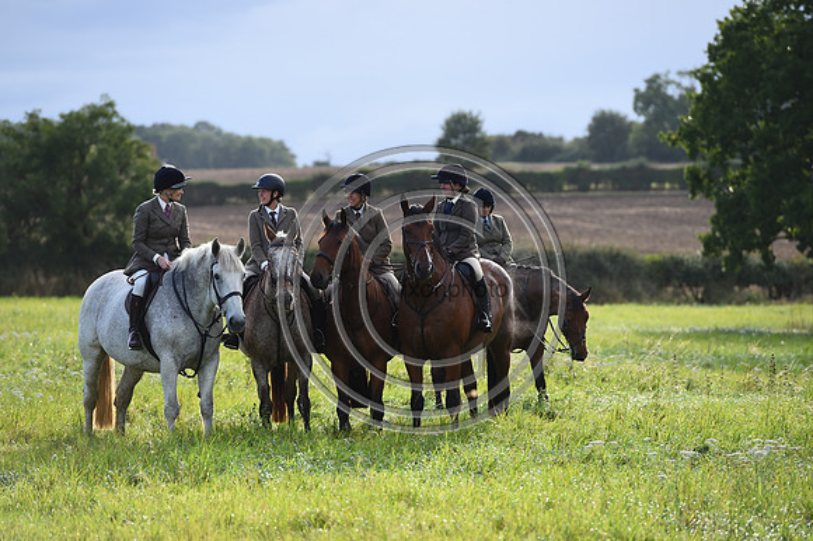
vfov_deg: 6.9
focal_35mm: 200
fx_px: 4514
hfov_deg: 10.3
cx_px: 406
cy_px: 270
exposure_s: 1/800
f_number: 5
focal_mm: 200
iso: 400
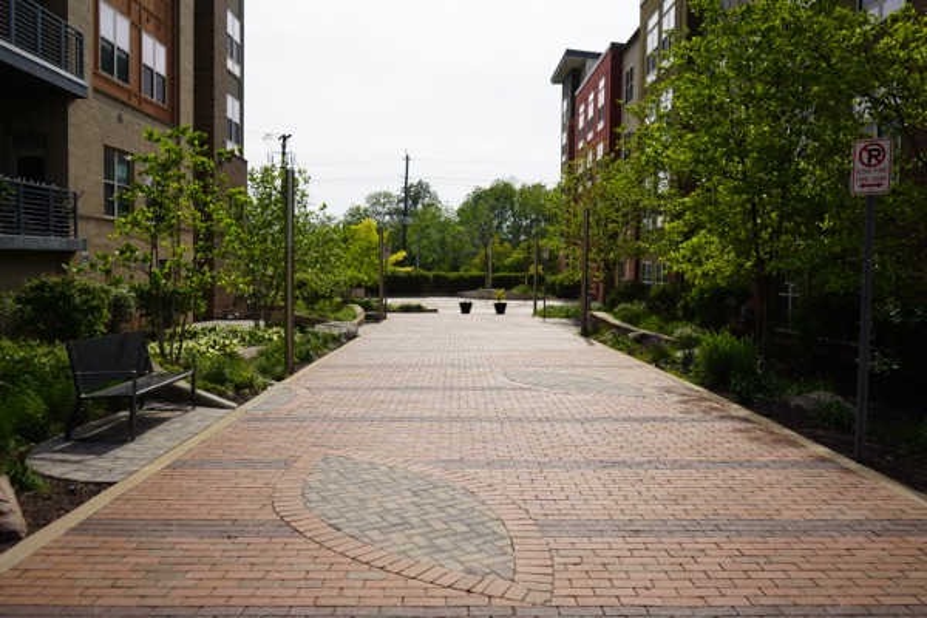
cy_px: 309
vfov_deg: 45.0
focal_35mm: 29
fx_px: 747
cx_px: 464
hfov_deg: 63.7
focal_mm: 29
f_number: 5
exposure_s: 1/640
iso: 100
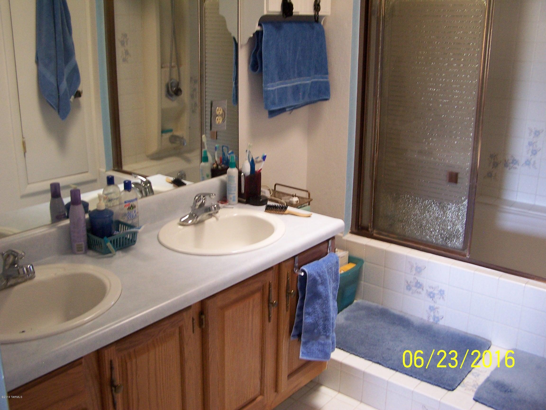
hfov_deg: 49.0
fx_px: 599
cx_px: 273
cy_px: 205
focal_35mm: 38
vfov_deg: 37.7
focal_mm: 6.3
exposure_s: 1/8
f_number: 2.8
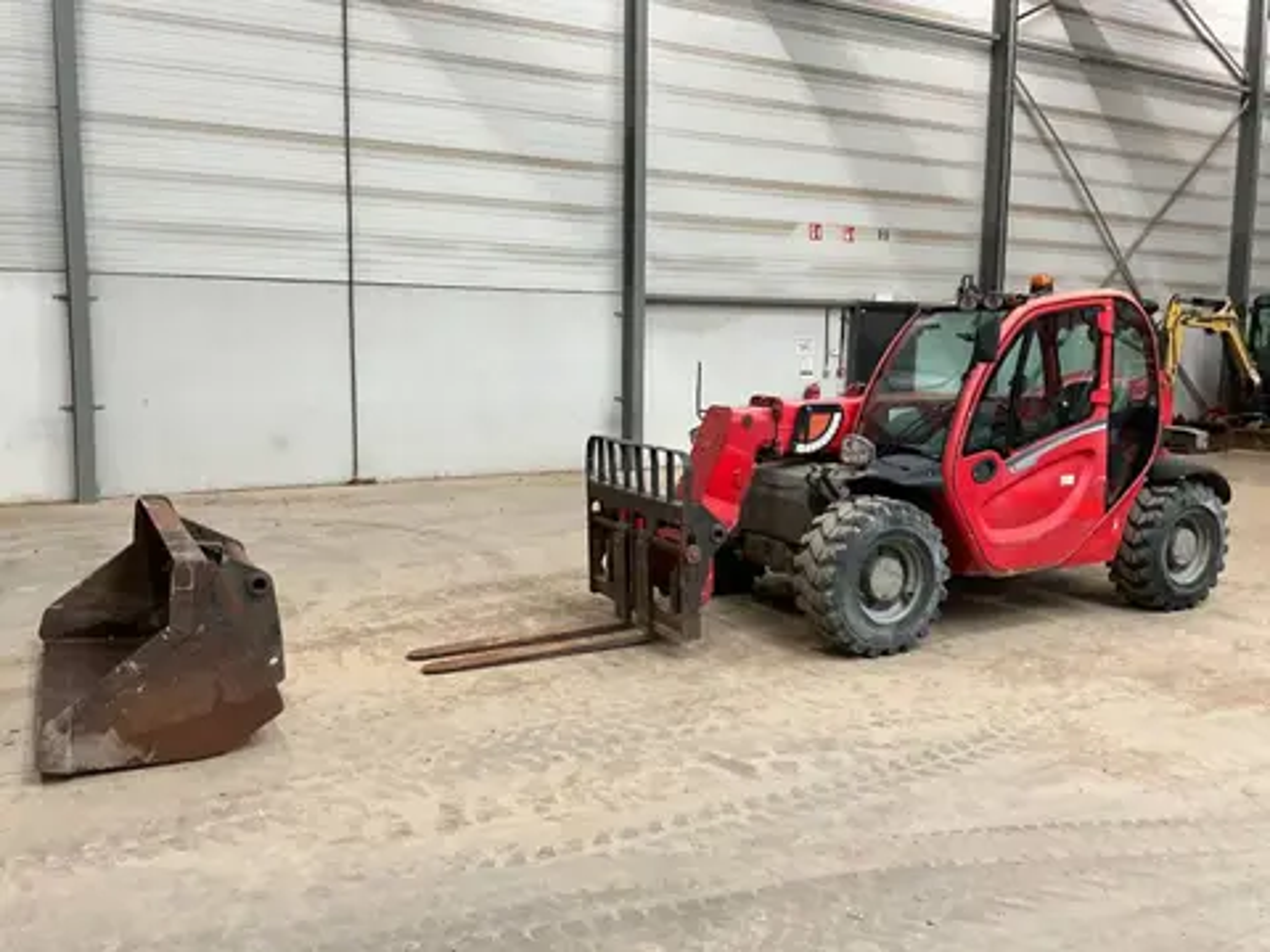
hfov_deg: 61.7
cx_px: 635
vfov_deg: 48.2
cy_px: 476
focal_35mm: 29
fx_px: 1064
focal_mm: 3
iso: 125
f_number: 1.8
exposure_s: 1/60
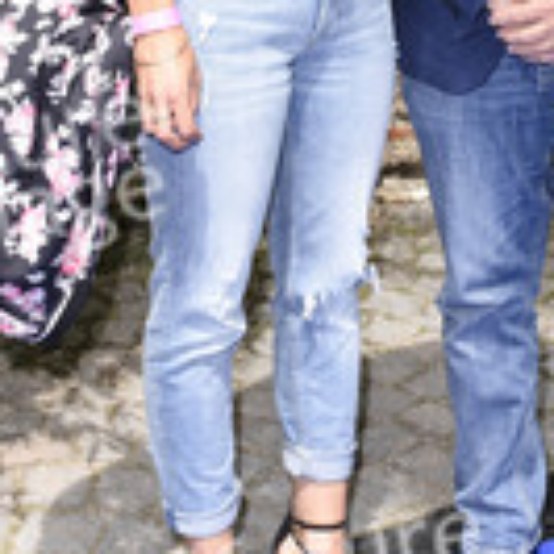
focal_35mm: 103
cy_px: -12
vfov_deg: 16.5
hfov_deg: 16.8
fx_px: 1870
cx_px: 404
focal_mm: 27
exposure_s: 1/160
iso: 160
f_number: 6.3
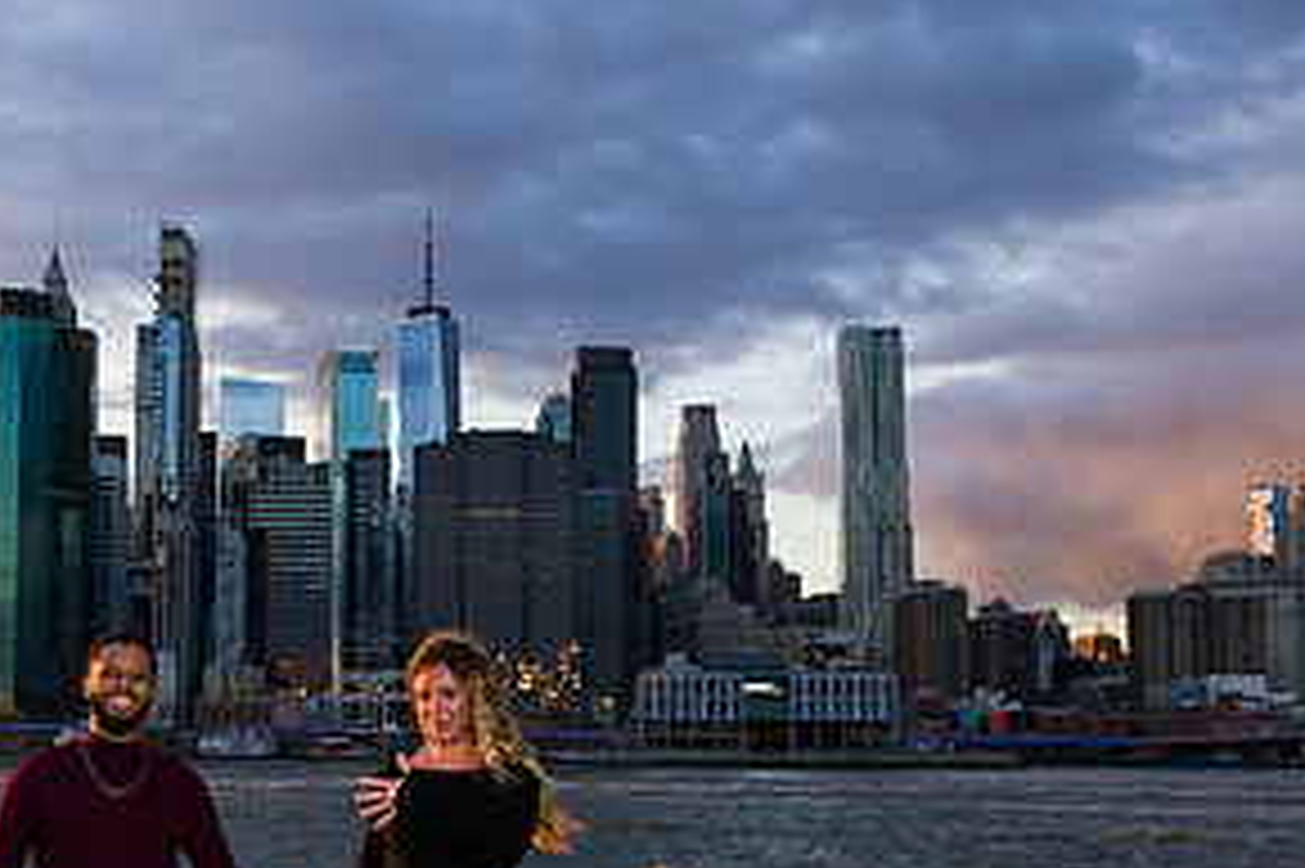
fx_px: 1884
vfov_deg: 25.8
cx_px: 315
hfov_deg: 37.2
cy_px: 609
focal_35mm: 52
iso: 200
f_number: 5
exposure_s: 1/125
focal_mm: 26
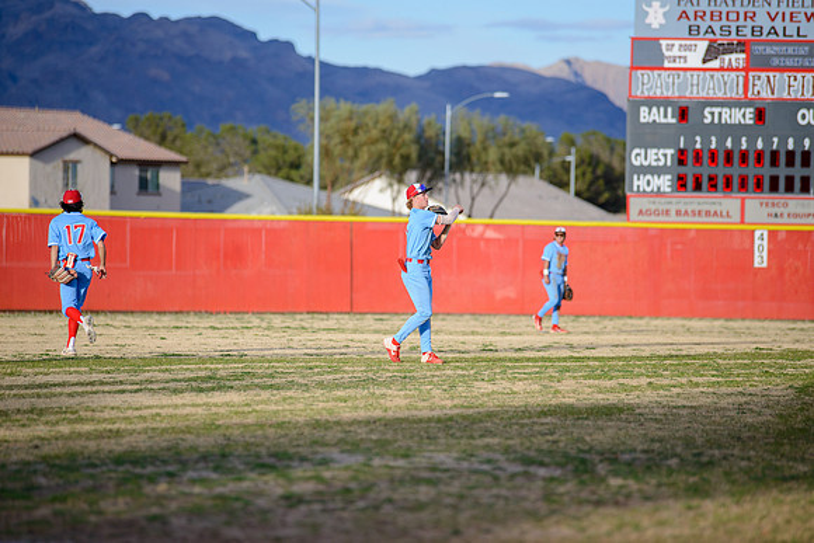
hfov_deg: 10.3
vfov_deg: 6.9
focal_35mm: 200
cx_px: 407
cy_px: 272
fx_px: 4523
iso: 250
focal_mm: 200
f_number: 3.2
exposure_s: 1/1250
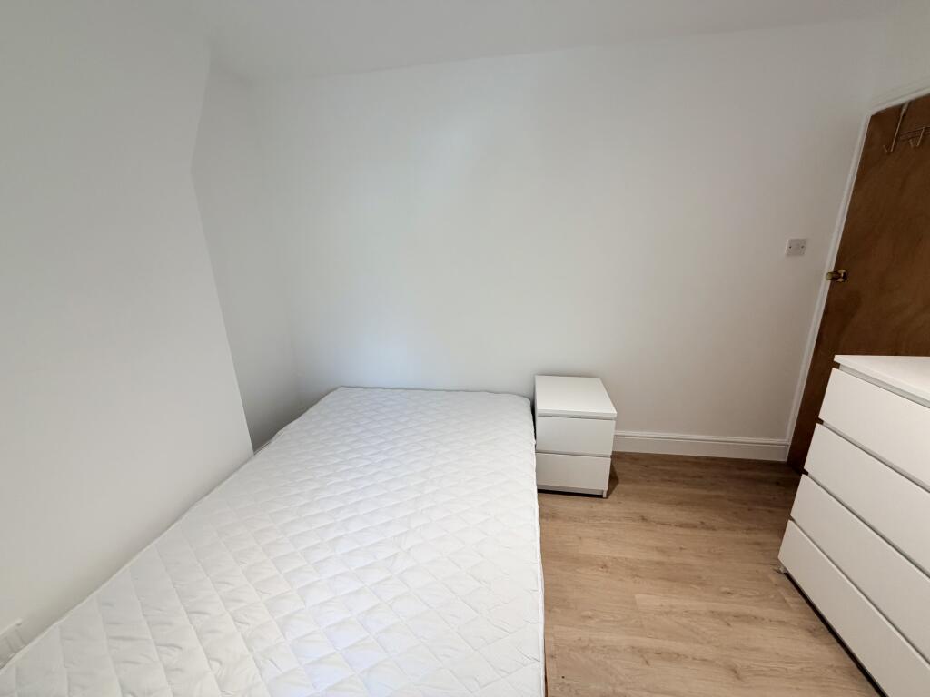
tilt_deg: -17.0
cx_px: 465
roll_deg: +3.1
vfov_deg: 85.7
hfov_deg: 102.1
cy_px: 348
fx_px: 376
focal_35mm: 14
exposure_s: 1/121
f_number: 2.2
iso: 250
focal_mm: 2.22
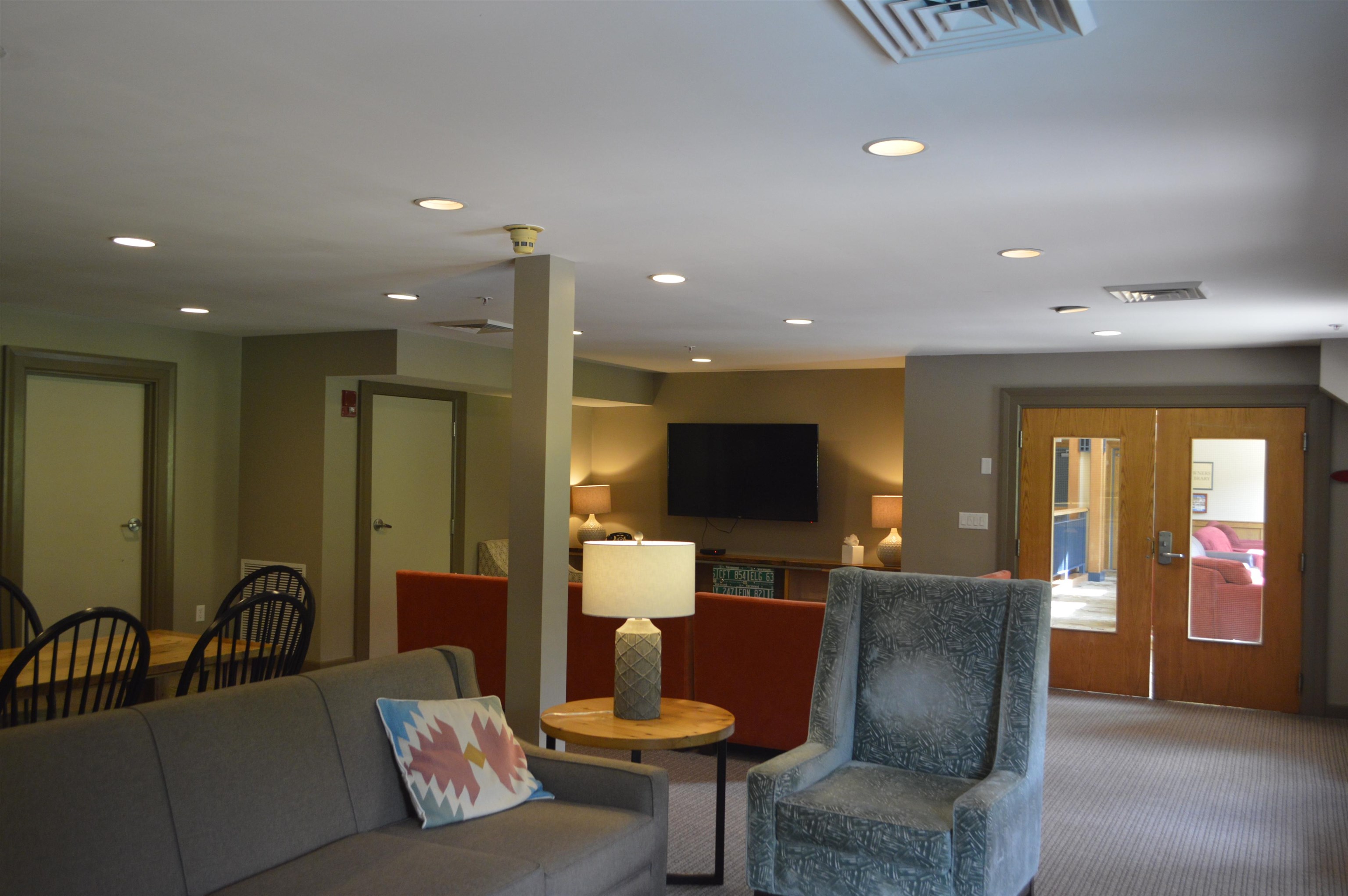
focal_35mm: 30
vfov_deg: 43.5
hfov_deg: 62.0
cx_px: 674
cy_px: 448
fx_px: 1122
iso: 900
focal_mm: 20
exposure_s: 1/60
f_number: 3.8
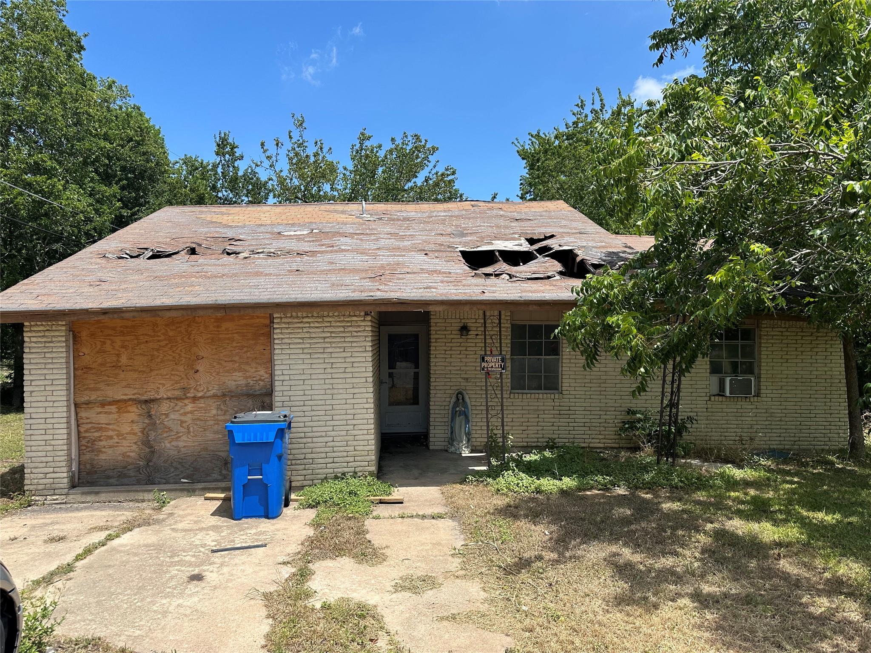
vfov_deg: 56.8
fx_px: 604
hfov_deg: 71.6
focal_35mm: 24
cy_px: 326
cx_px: 436
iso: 80
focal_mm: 6.86
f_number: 1.78
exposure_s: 1/3356
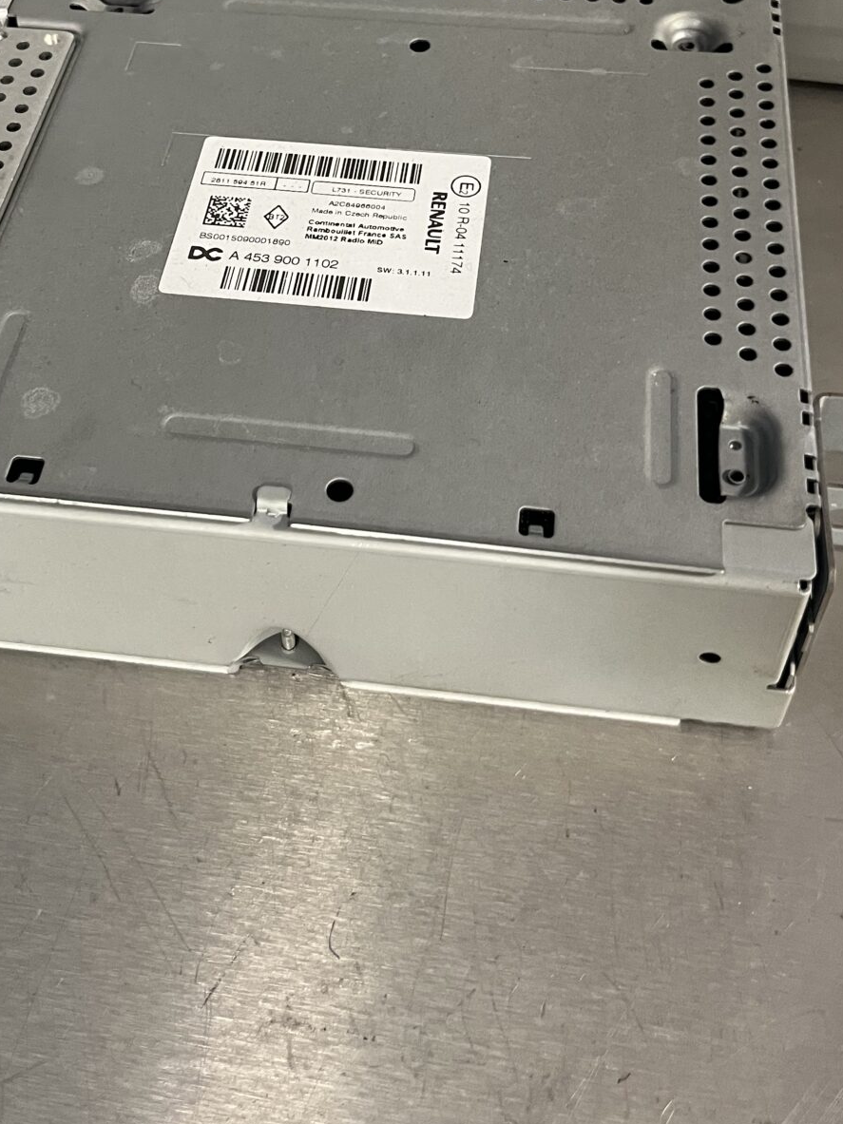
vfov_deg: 40.7
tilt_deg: -46.0
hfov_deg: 32.1
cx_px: 339
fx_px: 1461
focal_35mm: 45
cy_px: 263
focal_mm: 5.1
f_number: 1.6
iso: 200
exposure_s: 1/50
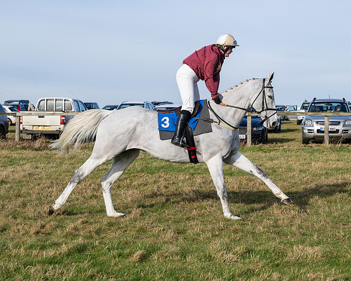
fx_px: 877
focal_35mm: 84
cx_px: 189
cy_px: 144
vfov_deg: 18.2
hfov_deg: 22.6
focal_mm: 70
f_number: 5
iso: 400
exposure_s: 1/3200
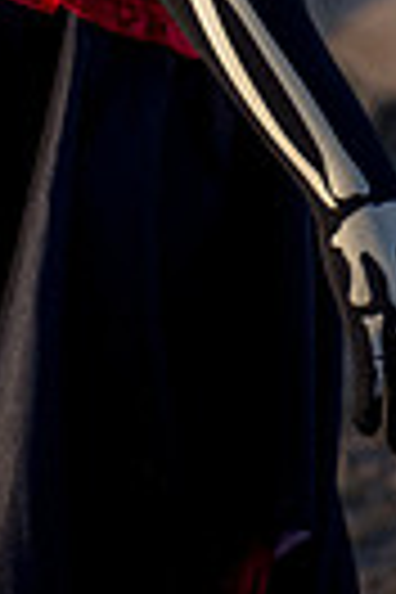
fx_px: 2805
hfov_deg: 8.1
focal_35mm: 170
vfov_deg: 11.4
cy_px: -400
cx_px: 230
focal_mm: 50
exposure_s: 1/4000
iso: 100
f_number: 1.8
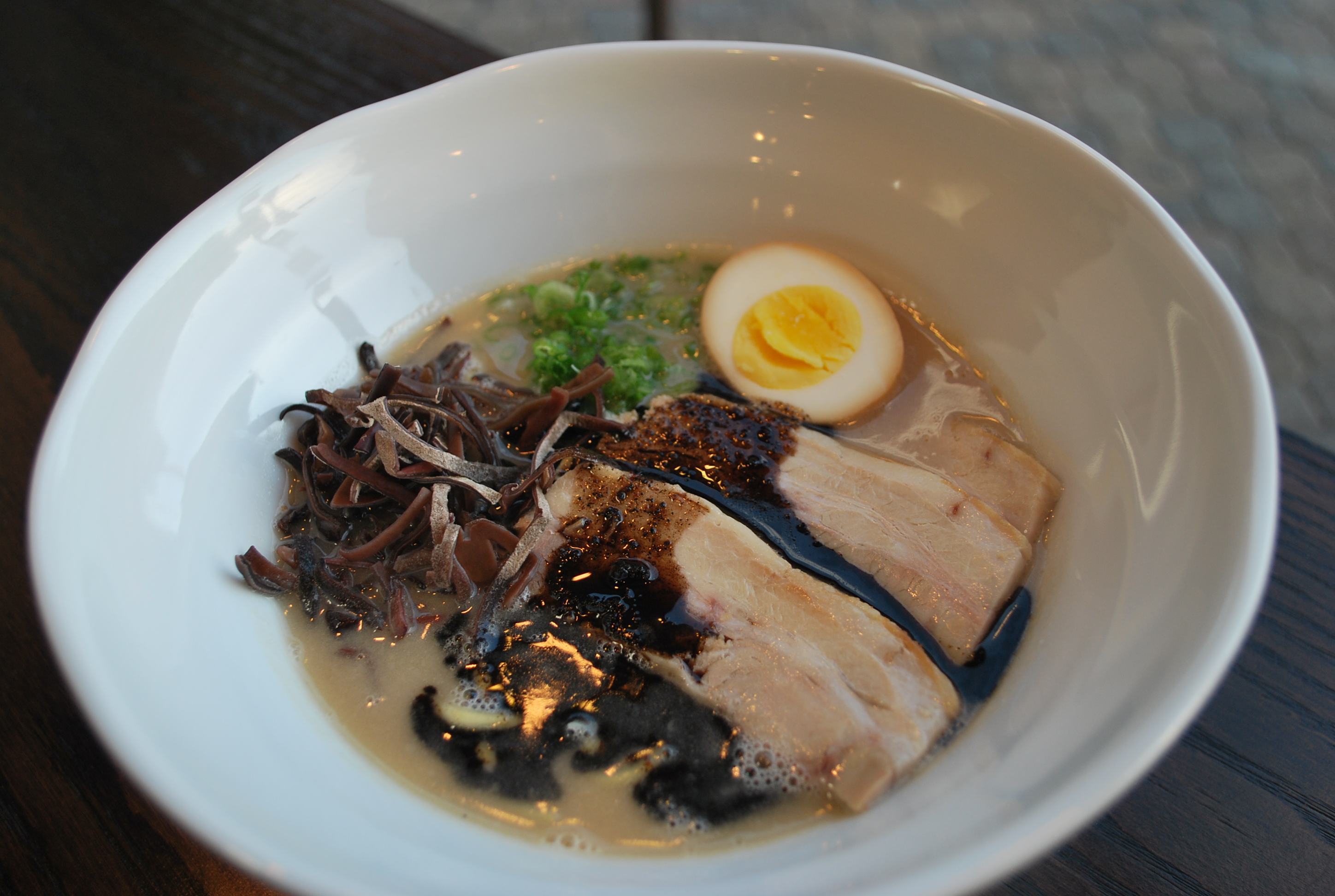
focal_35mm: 33
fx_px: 1226
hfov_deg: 57.1
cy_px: 448
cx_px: 668
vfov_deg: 40.1
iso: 200
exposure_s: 1/40
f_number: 4
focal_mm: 22
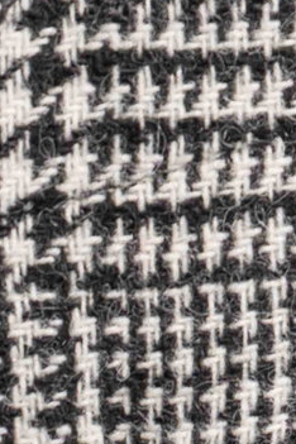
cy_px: -524
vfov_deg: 3.8
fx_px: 6659
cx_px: 474
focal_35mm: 540
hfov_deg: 2.5
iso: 100
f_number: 8
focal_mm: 79
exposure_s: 1/125
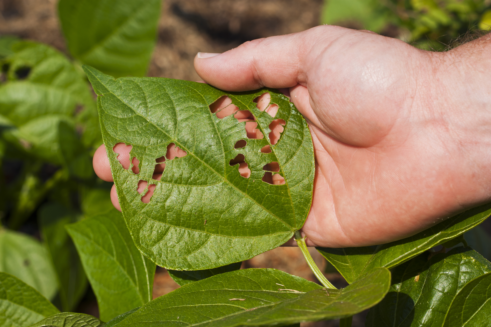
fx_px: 1022
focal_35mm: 75
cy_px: 164
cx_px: 246
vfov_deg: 18.2
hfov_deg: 27.0
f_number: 6.3
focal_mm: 50
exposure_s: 1/500
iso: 100
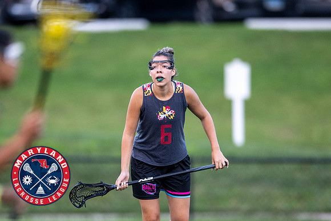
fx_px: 6154
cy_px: 145
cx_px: 167
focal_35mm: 669
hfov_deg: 3.1
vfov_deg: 2.1
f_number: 2.8
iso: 2200
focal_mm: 400
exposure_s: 1/1250
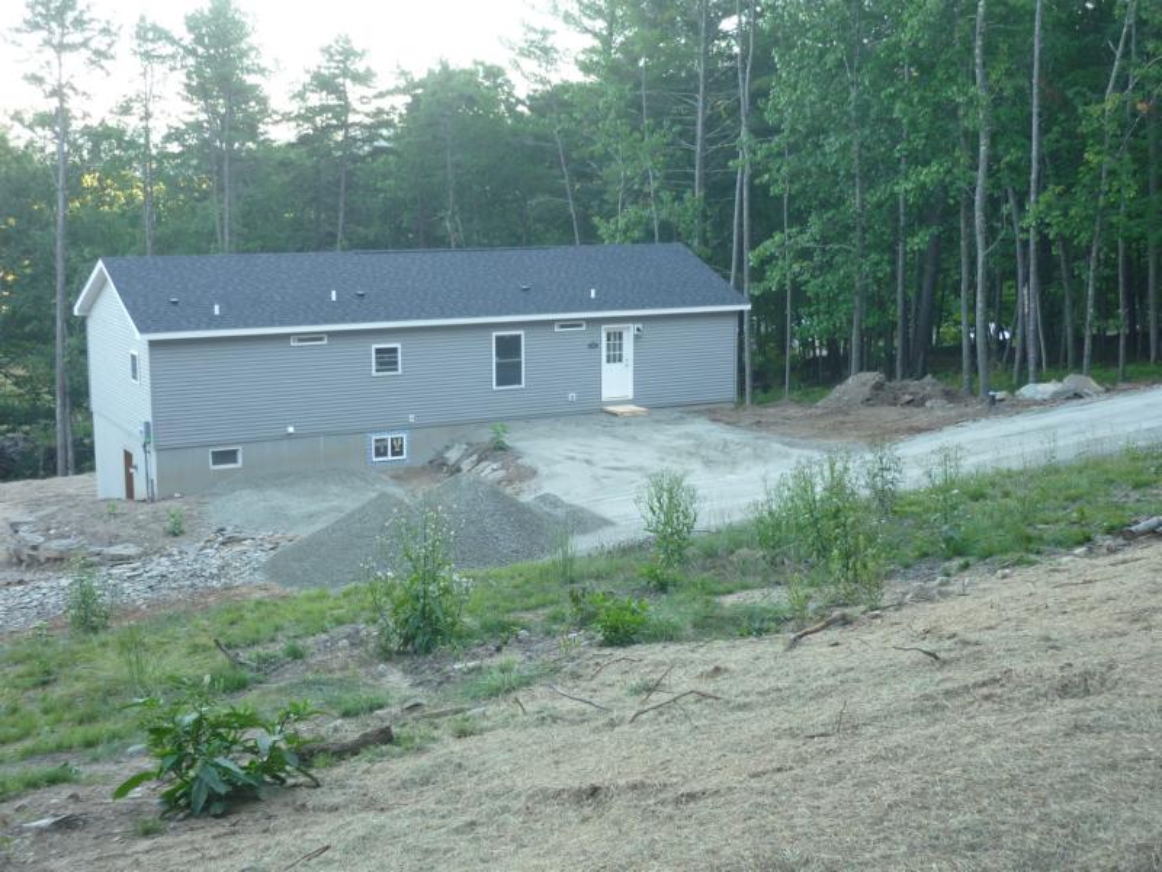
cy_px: 436
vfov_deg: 32.2
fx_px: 1511
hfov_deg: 42.1
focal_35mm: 45
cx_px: 581
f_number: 3.1
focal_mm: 7.4
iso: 125
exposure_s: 1/40
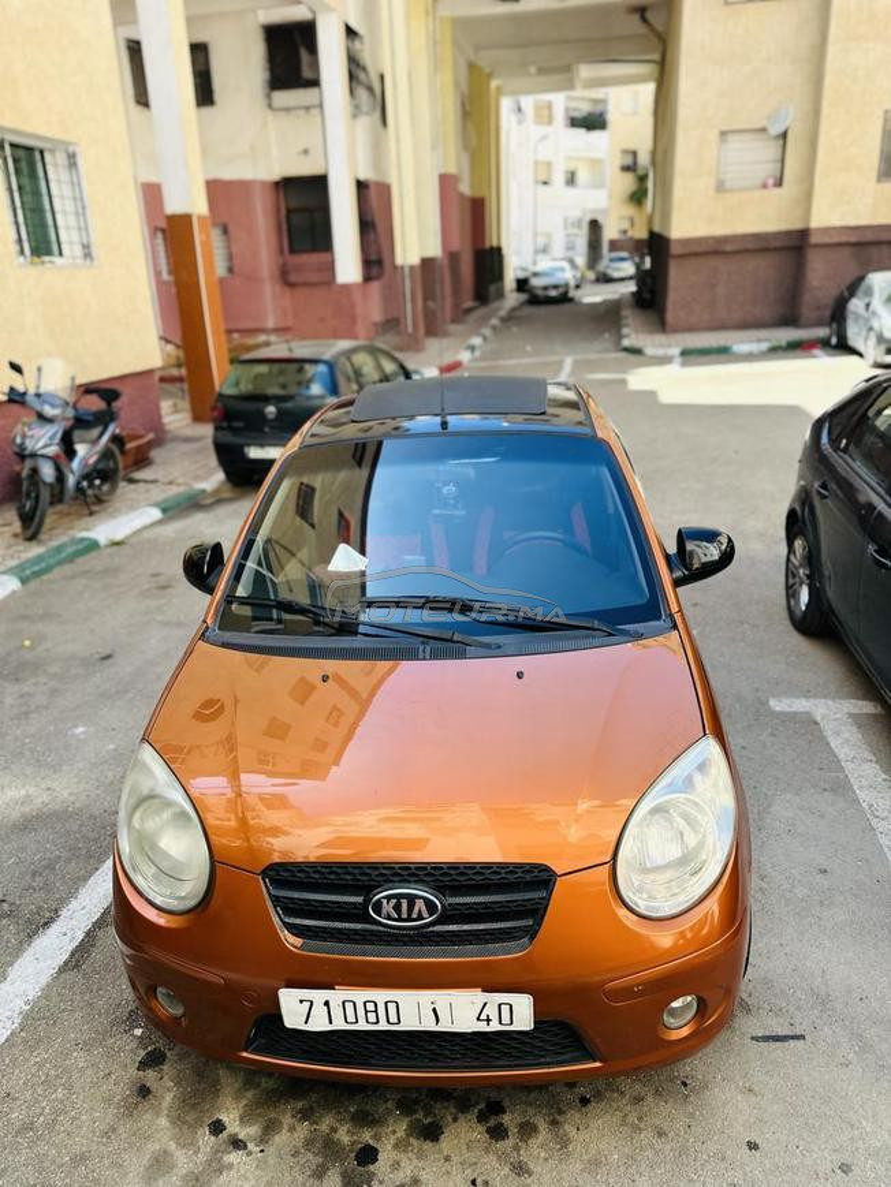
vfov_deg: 71.6
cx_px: 446
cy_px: 594
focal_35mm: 24
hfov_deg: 56.8
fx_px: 823
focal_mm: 6.86
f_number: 1.78
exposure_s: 1/638
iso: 80
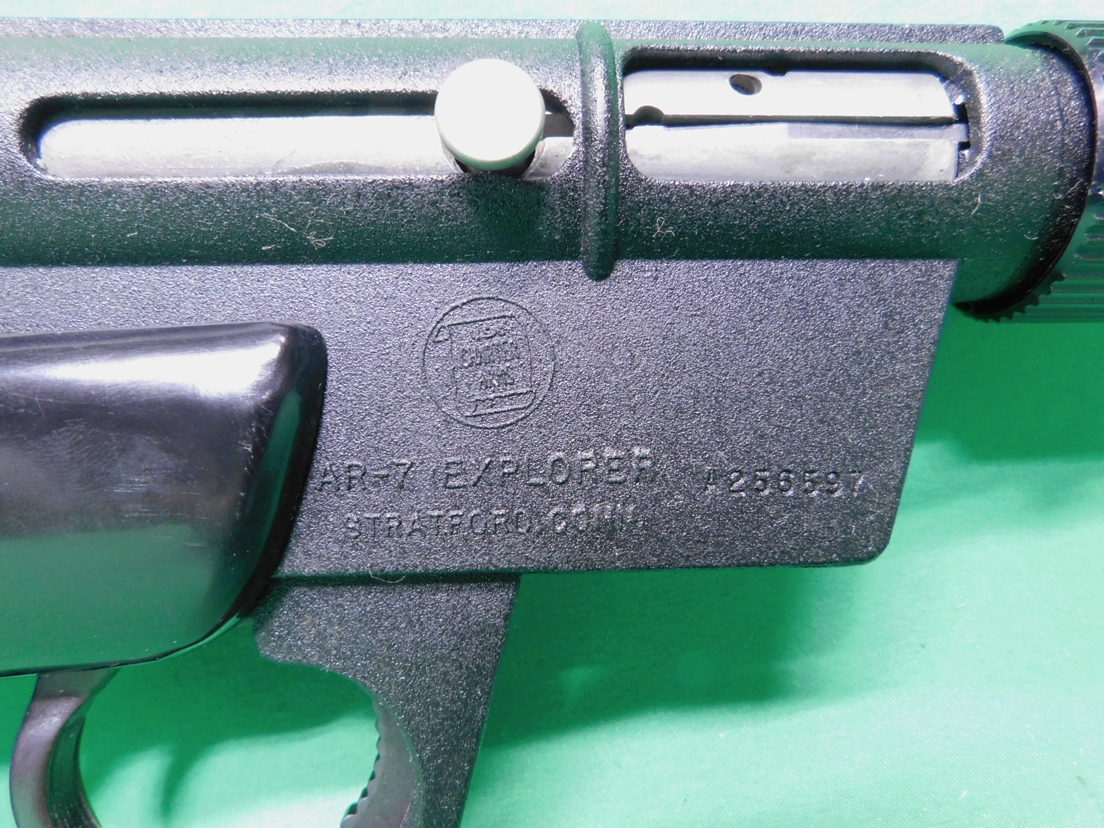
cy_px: 414
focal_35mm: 23
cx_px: 552
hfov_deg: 73.9
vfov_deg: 58.9
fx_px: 734
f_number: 3
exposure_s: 1/15
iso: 400
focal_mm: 4
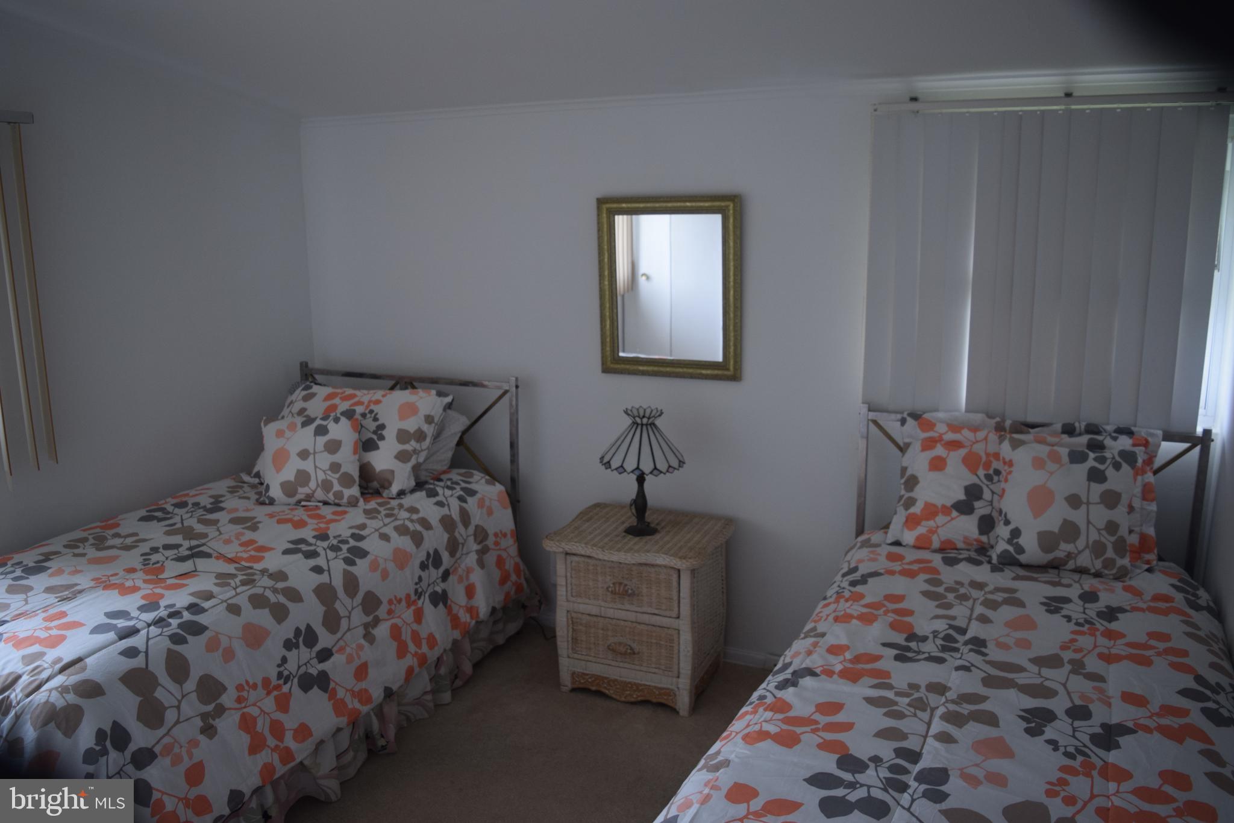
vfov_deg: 36.9
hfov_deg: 53.1
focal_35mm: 36
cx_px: 617
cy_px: 412
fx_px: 1234
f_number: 4
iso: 500
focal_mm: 24
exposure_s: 1/60
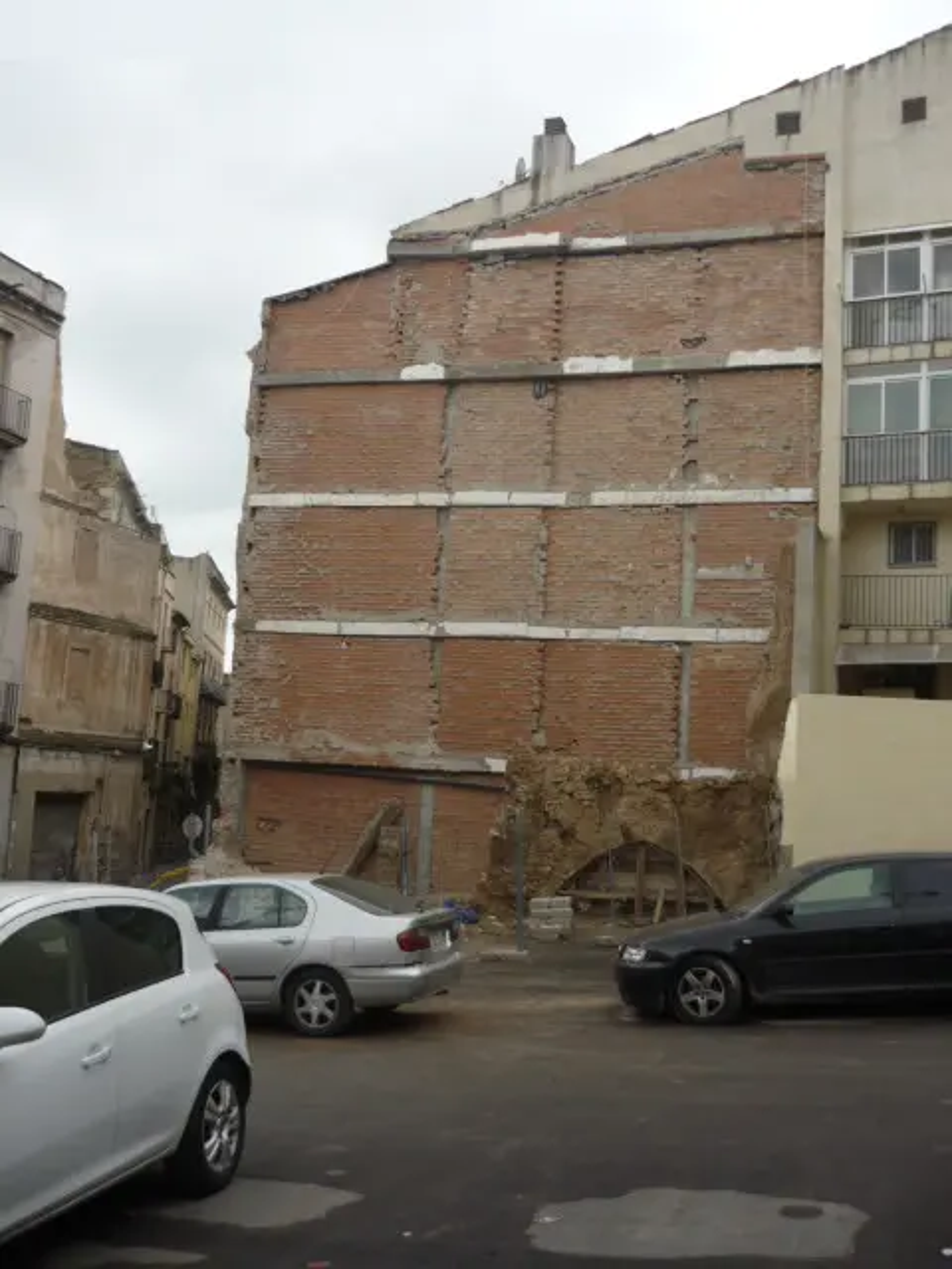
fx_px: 1210
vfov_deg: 55.4
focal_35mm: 33
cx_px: 476
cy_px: 634
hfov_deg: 42.9
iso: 100
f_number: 2.8
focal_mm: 5.5
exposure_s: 1/250
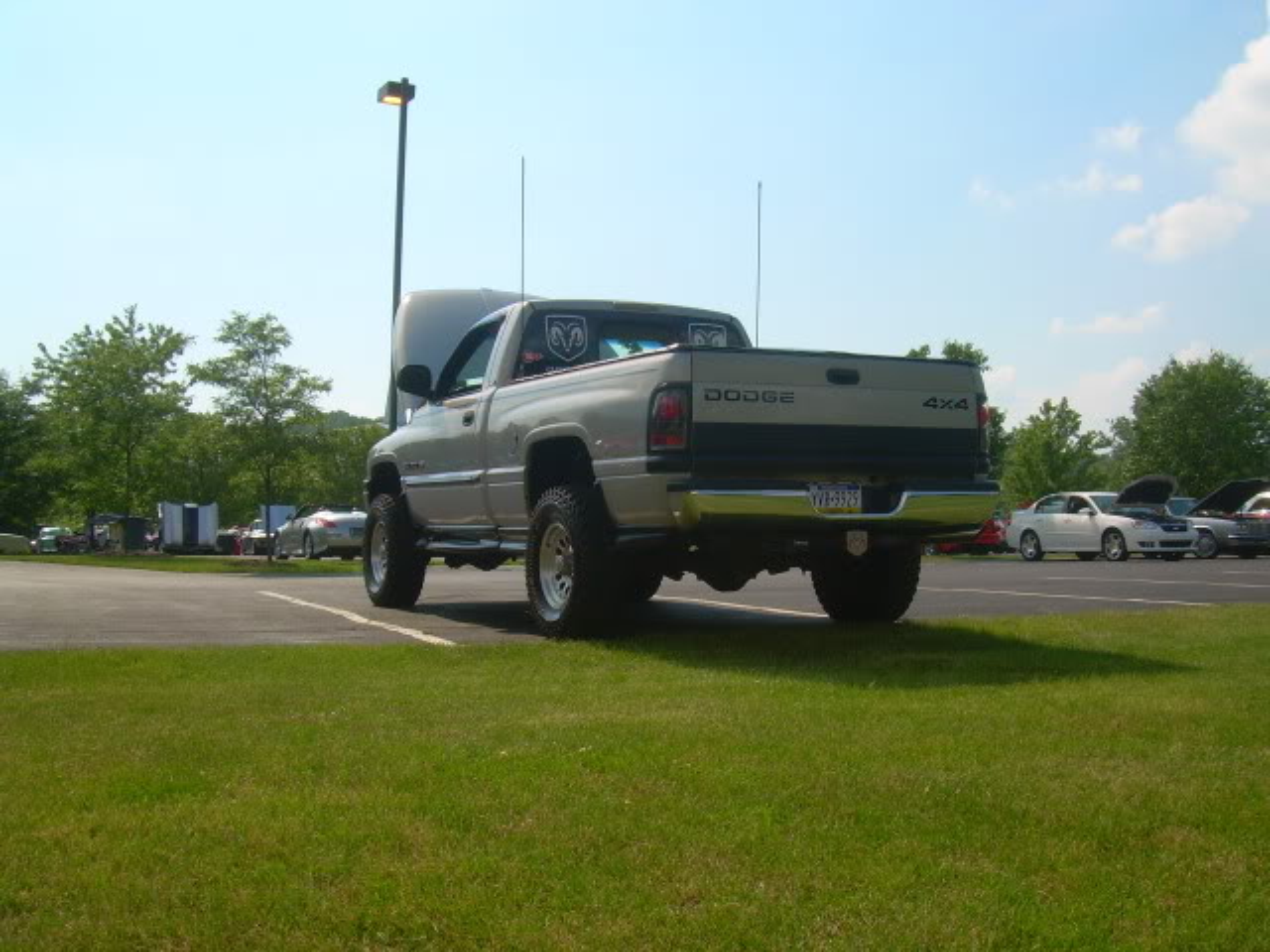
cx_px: 635
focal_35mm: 38
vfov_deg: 37.7
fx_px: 1394
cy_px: 476
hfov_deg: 49.0
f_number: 4.6
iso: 50
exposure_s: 1/546
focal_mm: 6.3
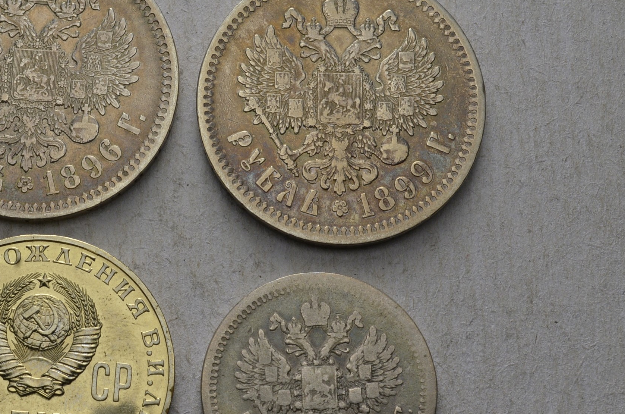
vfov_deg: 14.0
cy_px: 224
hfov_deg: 21.0
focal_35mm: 97
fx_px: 1680
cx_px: 181
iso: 400
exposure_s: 1/250
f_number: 14
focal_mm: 44
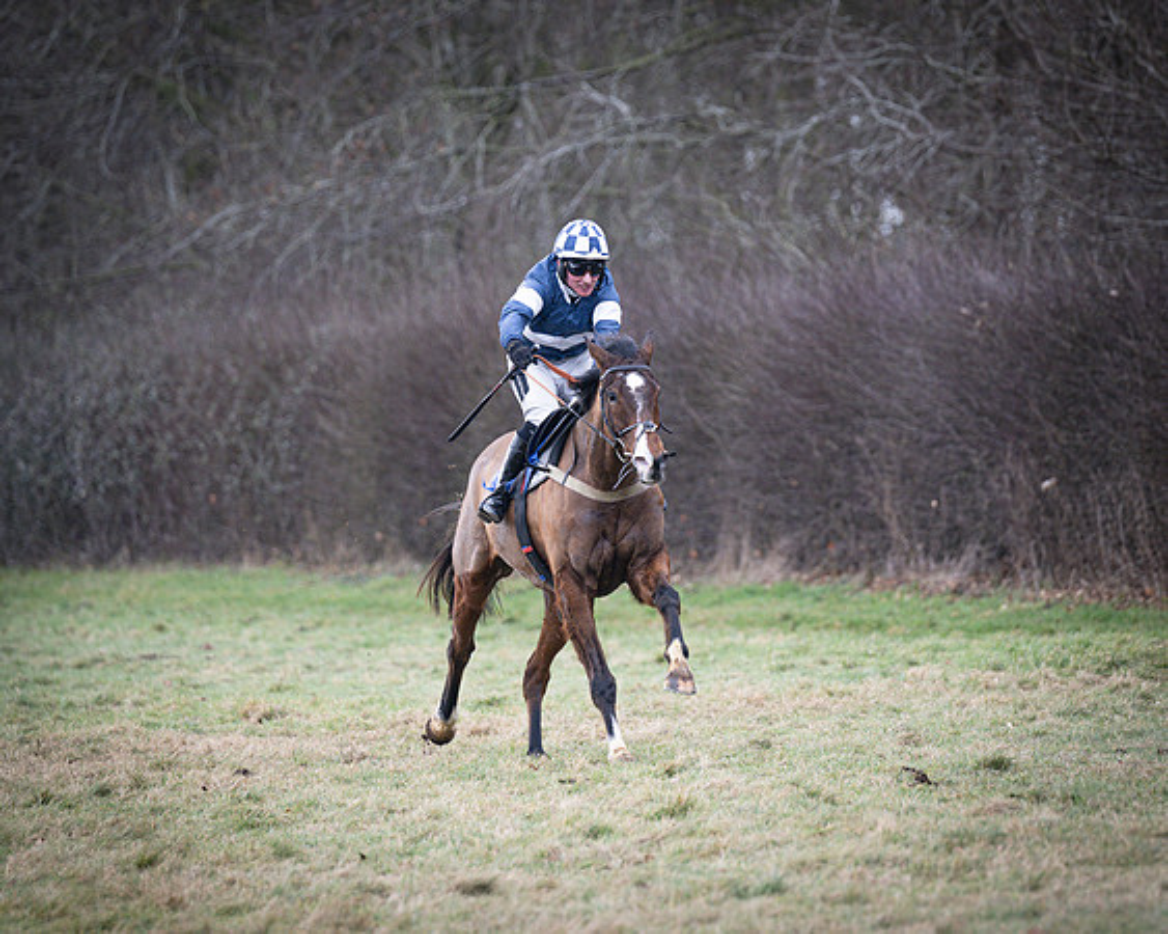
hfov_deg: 6.4
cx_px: 555
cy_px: 391
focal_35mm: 304
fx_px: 10521
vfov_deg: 5.1
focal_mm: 175
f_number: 2.8
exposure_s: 1/1600
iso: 400
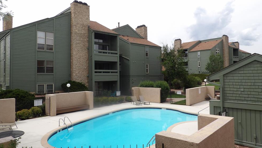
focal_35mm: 27
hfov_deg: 69.8
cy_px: 69
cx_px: 133
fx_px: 188
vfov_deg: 42.9
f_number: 2.8
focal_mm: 4.3
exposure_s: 1/1399
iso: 100
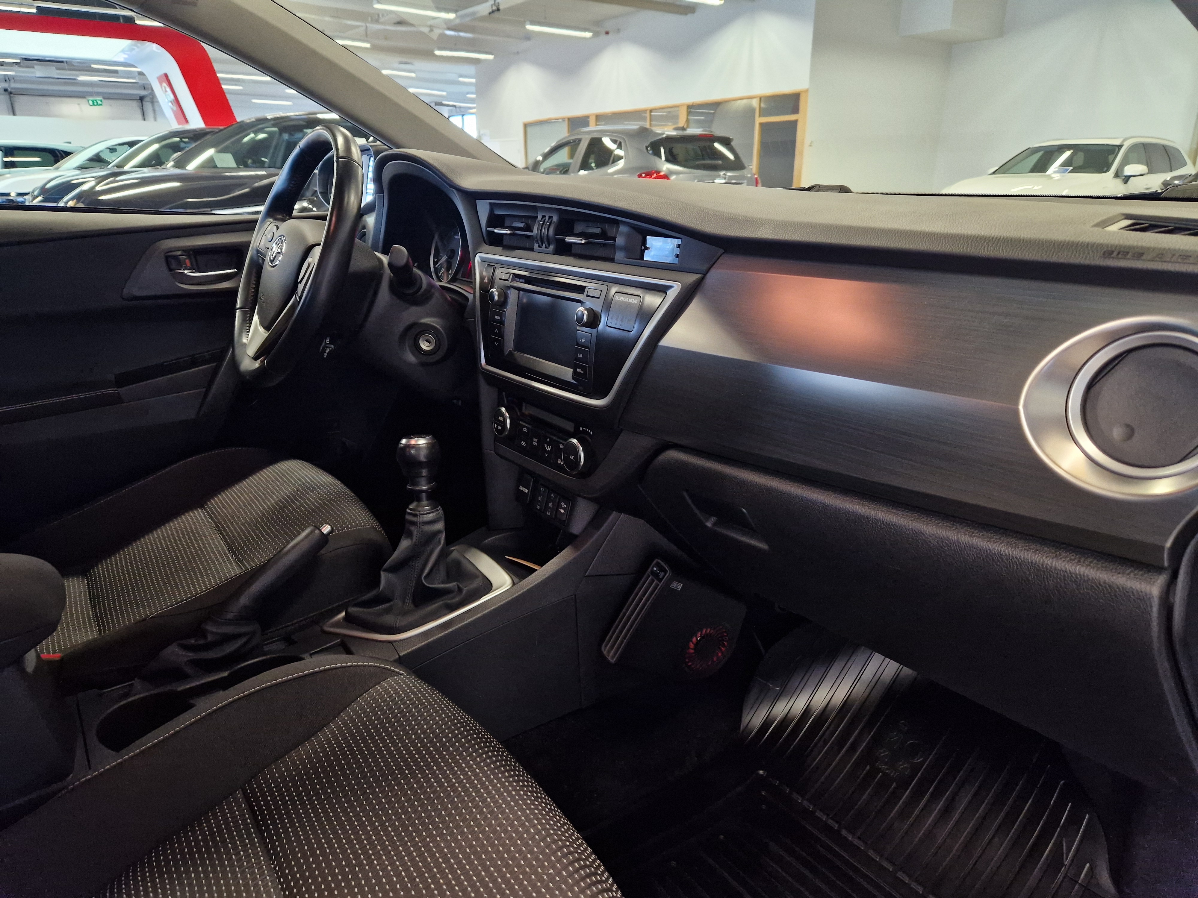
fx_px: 796
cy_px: 449
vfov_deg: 58.9
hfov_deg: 73.9
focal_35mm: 23
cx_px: 599
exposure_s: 1/100
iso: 400
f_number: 1.8
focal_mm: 5.4
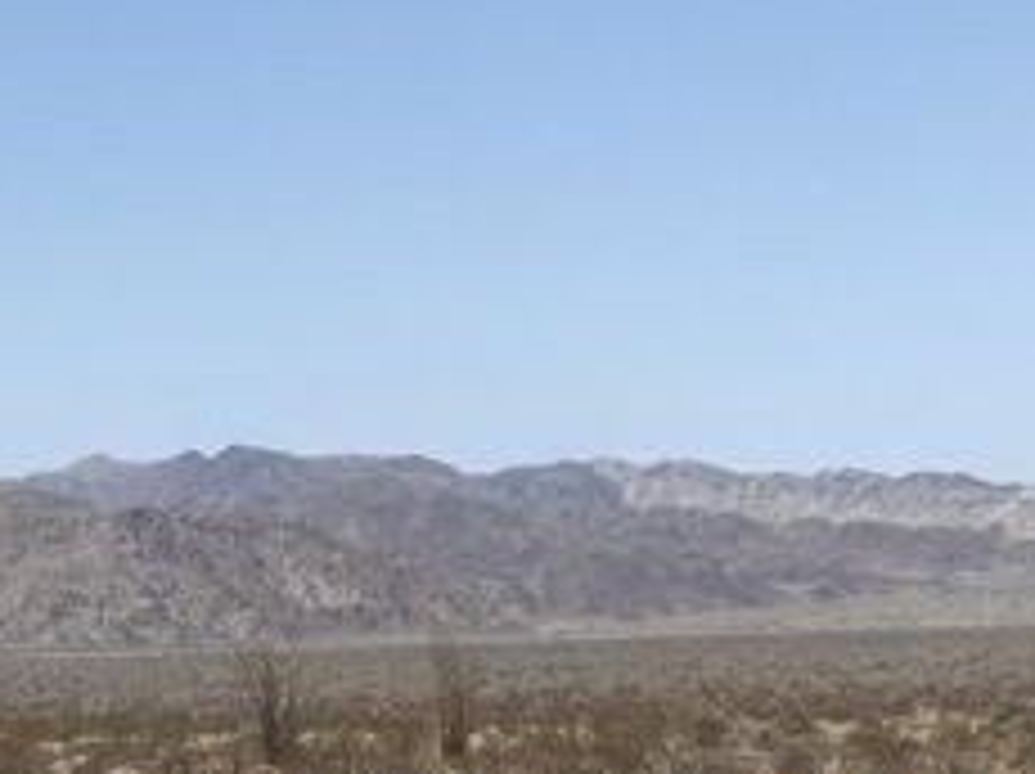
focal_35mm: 116
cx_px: -162
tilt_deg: -8.8
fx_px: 3465
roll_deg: -0.1
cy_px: 1130
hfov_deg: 16.4
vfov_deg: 12.2
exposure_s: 1/4444
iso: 32
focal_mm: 4.25
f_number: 1.8
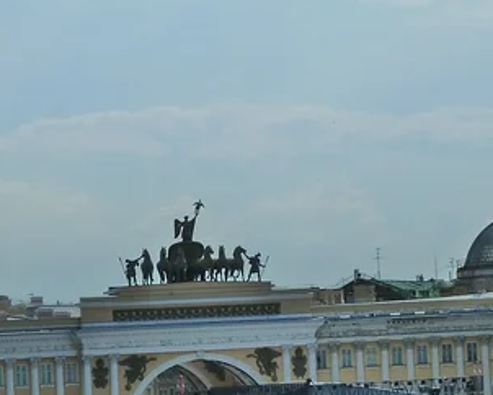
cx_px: 258
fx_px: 2073
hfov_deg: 13.6
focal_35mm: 142
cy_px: 245
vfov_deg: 10.9
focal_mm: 9.1
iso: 200
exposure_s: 1/1000
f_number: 5.6
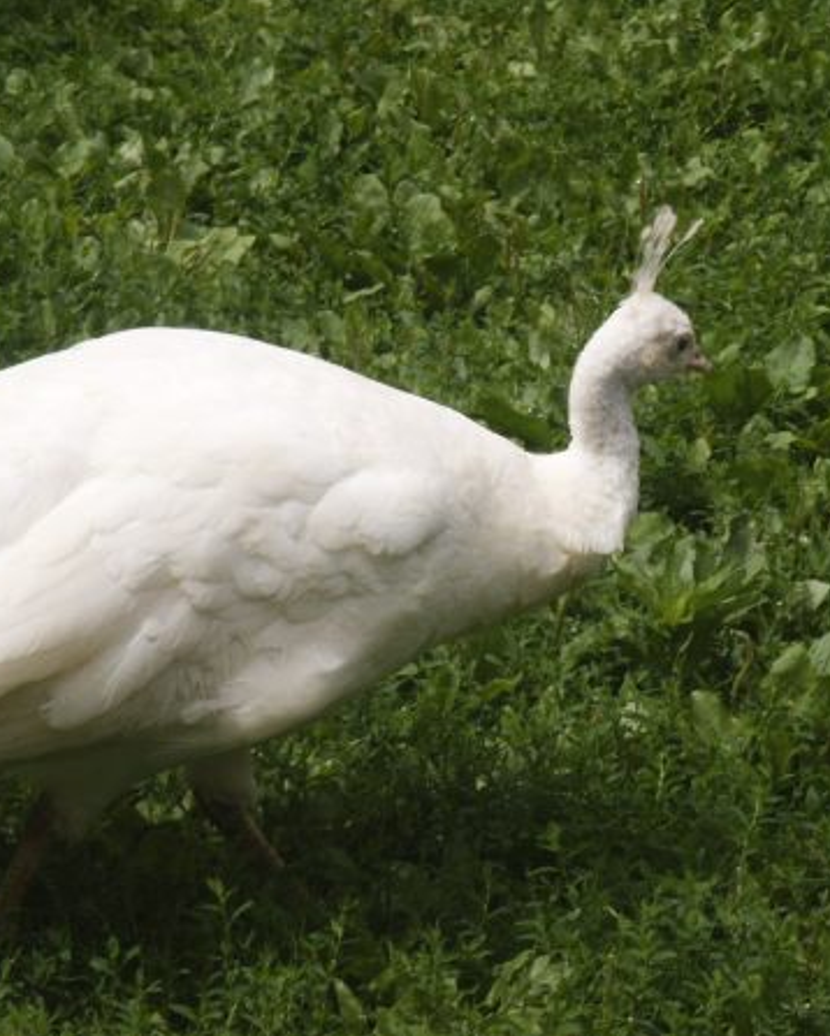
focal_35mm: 182
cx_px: 445
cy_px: 517
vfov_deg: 10.6
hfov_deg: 8.5
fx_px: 5585
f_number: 8
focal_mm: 28.23
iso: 64
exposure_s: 1/180
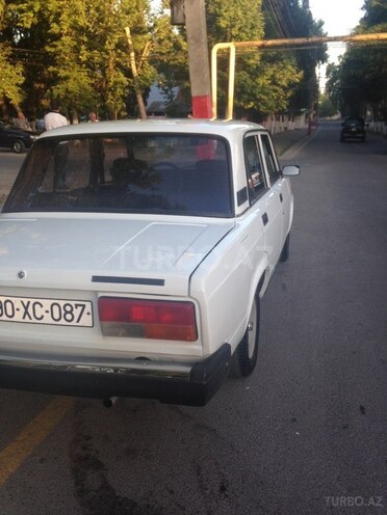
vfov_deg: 55.4
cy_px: 258
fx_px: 492
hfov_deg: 42.9
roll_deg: -1.6
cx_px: 194
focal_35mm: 33
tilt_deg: -13.0
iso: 50
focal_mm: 4.12
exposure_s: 1/120
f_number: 2.4
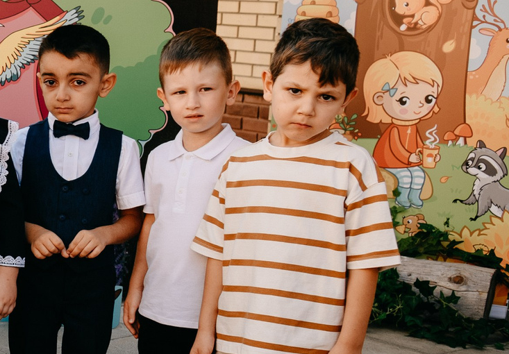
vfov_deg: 15.9
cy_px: 242
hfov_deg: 17.9
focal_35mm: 88
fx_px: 1261
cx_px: -424
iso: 125
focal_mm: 24
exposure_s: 1/320
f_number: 4
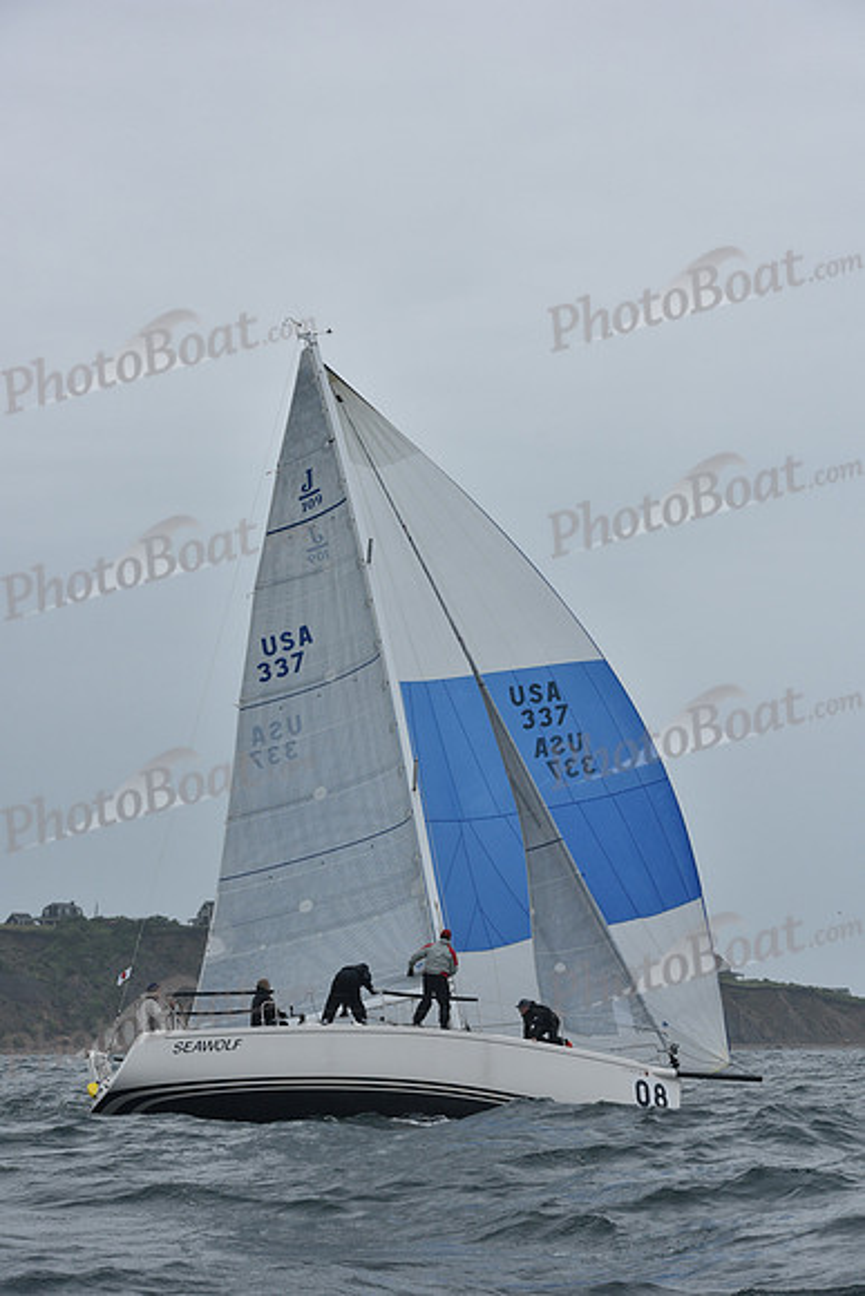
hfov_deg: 13.7
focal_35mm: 100
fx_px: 3602
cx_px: 432
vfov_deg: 20.4
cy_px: 648
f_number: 8
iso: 320
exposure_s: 1/1000
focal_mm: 100
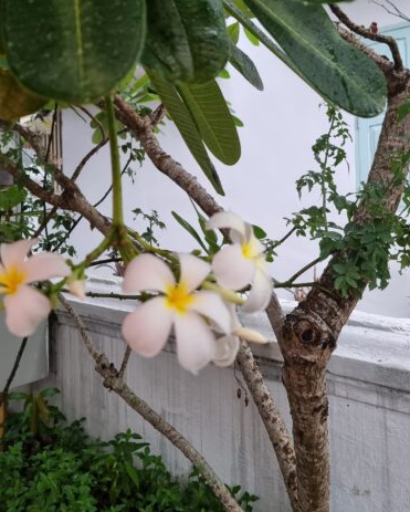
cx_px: 219
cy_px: 177
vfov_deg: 50.7
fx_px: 530
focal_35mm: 35
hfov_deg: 42.2
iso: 250
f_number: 1.8
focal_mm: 6.7
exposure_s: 1/50
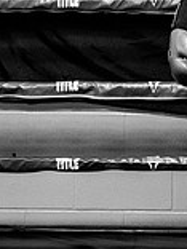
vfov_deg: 10.5
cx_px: 278
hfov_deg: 7.8
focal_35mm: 186
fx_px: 1340
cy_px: -18
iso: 5000
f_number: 2.8
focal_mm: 35
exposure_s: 1/800
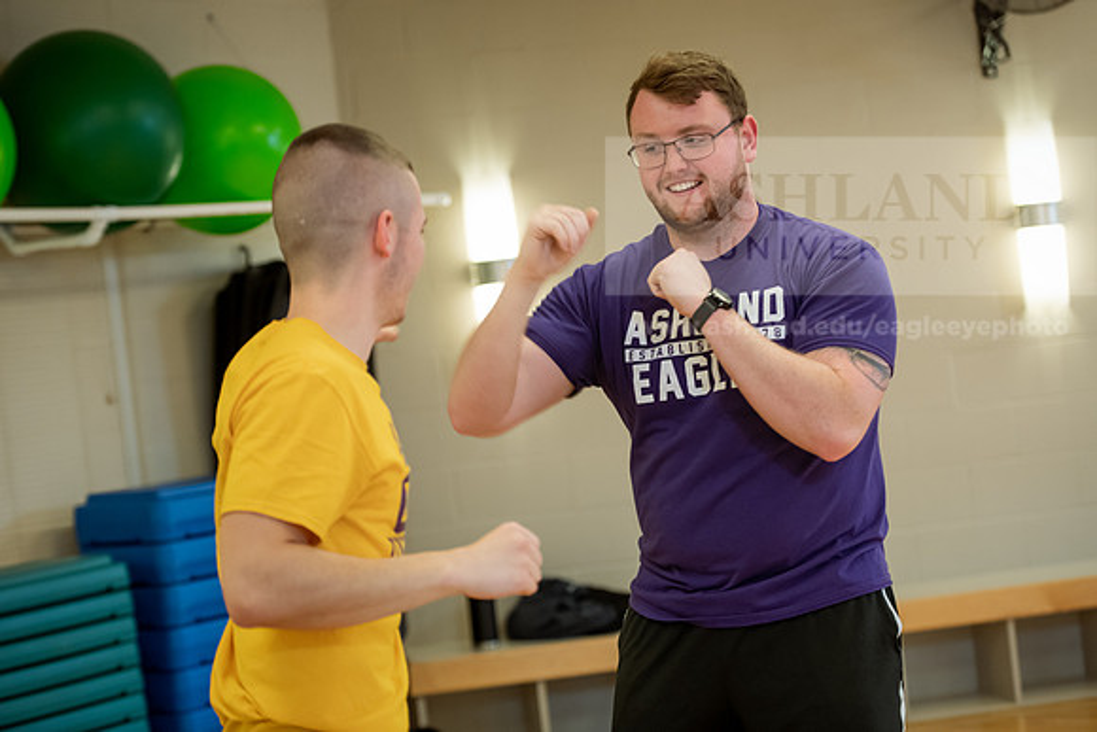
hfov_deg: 24.8
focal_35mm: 82
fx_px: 2499
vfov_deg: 16.7
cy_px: 366
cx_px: 548
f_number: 3.2
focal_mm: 82
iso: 1250
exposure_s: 1/200
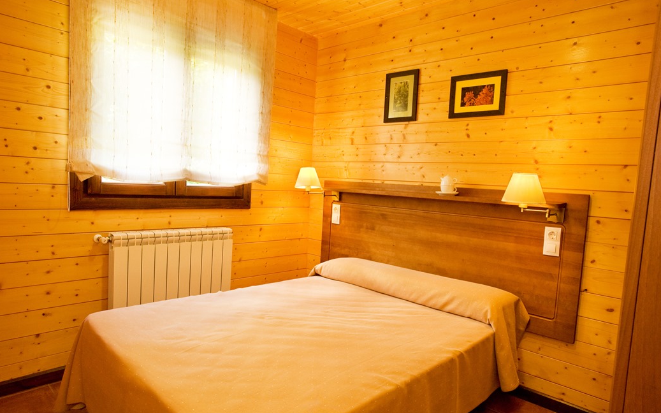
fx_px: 414
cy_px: 212
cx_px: 326
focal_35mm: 23
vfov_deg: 53.0
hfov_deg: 77.2
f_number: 8
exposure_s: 1/20
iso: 320
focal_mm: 22
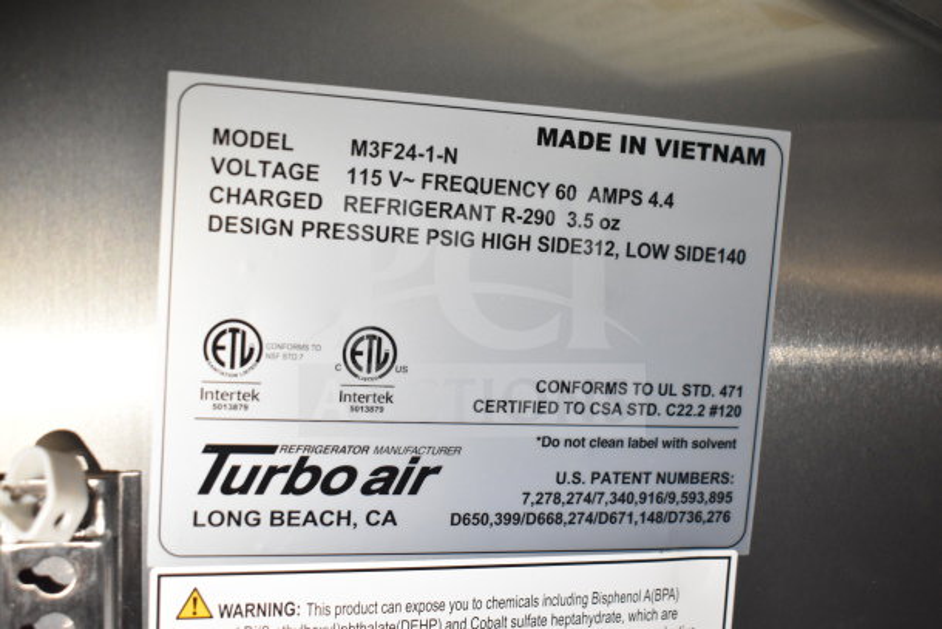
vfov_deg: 30.9
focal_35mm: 44
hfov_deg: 45.0
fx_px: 1138
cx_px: 471
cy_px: 314
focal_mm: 29
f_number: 4.2
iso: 2800
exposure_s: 1/50
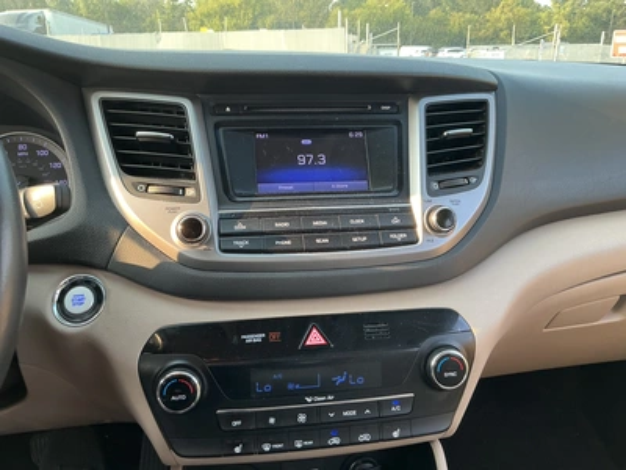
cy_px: 235
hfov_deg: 63.4
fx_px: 506
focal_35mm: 28
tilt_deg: -21.5
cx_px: 313
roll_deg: +1.3
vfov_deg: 49.7
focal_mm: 3
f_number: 1.8
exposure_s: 1/122
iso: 64
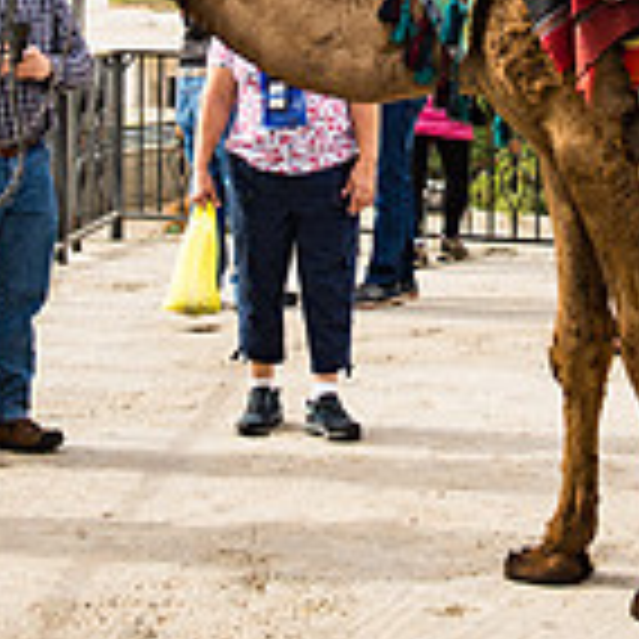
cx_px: 526
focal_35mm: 132
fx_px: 2757
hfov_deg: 13.1
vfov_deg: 12.8
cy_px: -214
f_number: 2.8
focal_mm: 38
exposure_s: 1/2000
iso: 200
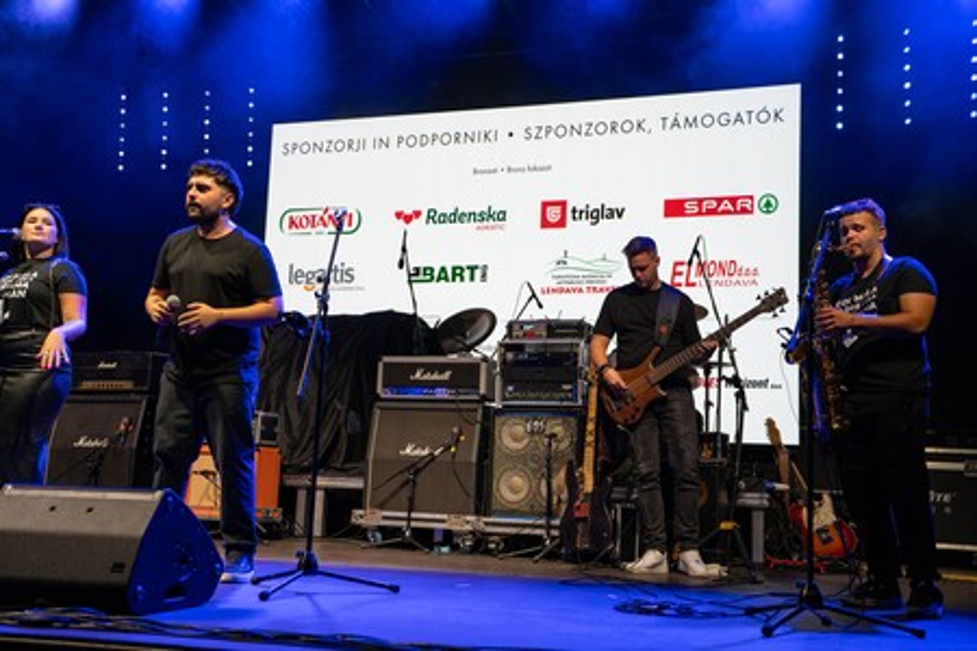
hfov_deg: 48.5
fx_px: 1085
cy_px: 326
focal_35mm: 40
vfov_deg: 33.4
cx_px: 488
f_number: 2.8
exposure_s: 1/125
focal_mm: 40
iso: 250
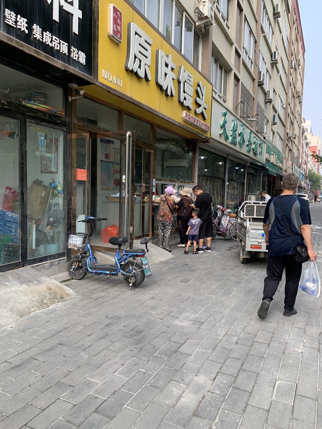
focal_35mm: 26
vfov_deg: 67.3
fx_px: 322
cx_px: 161
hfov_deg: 53.1
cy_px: 214
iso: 25
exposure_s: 1/404
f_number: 1.8
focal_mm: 4.25
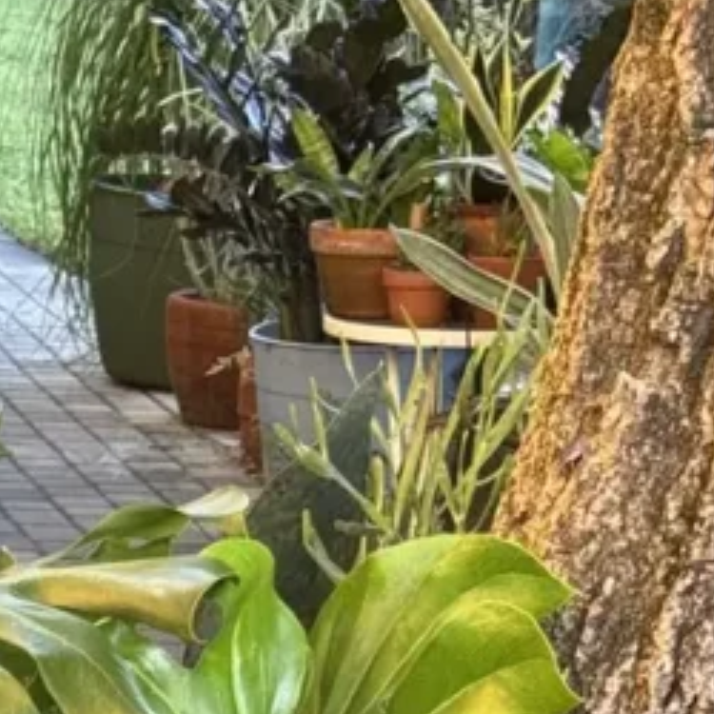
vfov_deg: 9.6
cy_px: 1291
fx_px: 4060
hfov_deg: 9.8
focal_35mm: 174
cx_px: -231
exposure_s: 1/87
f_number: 1.78
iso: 100
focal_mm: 6.76
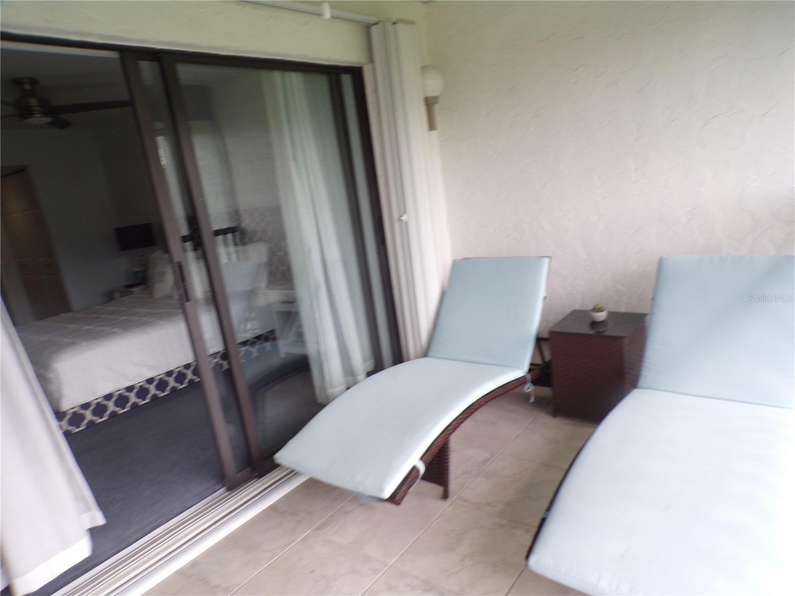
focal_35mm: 24
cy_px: 298
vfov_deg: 56.8
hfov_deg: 71.6
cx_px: 398
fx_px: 551
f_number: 4.3
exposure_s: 1/34
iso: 96
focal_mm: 4.3
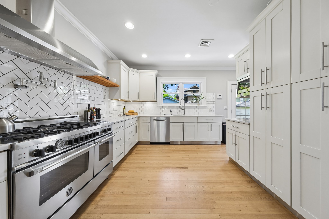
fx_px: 110
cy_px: 110
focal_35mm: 12
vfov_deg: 90.0
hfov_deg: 112.6
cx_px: 164
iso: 200
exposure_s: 1/10
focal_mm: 8
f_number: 8
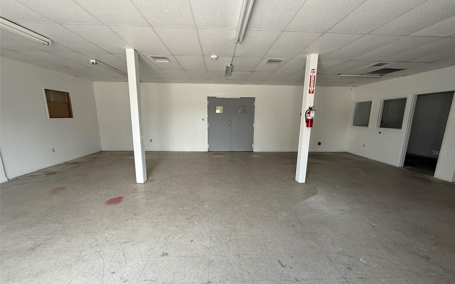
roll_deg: -1.1
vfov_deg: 74.7
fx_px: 186
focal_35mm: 15
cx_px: 230
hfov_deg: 101.5
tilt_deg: -11.0
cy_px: 152
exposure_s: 1/99
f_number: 2.2
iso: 200
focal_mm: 2.22
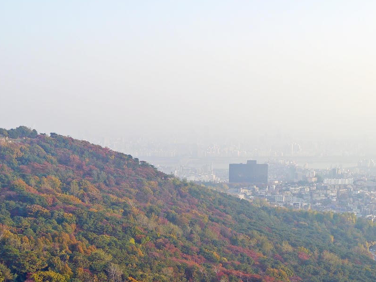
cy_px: 206
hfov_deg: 39.7
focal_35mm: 48
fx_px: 521
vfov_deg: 29.8
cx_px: 181
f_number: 6.3
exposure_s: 1/250
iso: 160
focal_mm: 16
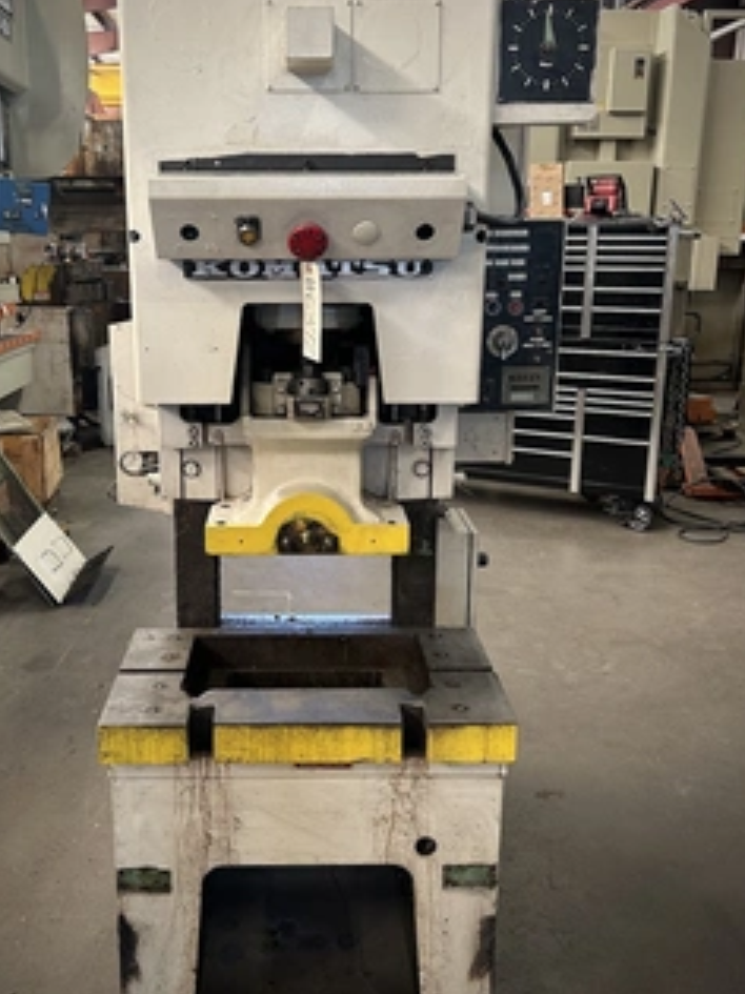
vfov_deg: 55.3
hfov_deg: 42.8
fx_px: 948
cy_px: 473
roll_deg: +0.4
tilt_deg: -12.4
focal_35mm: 33
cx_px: 306
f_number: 1.5
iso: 125
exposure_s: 1/60
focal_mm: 5.7
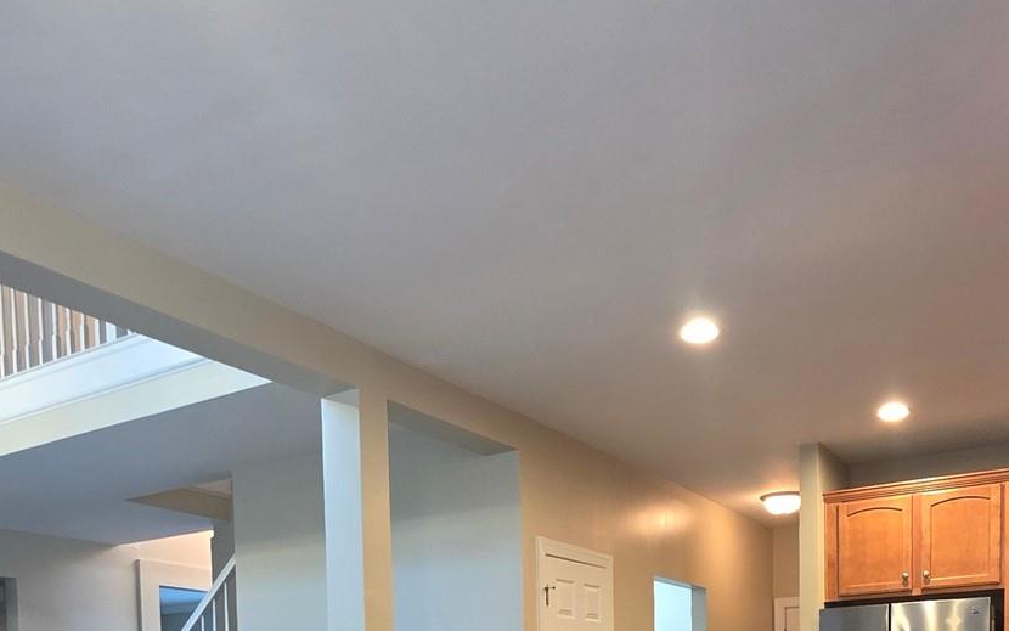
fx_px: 935
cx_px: 509
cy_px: 772
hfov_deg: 56.7
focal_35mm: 34
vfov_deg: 31.0
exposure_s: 1/60
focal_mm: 2.2
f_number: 1.9
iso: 400
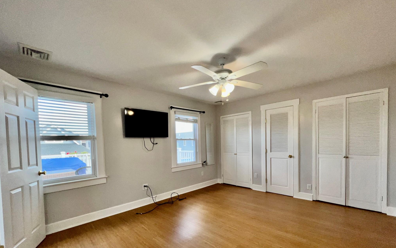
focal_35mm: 14
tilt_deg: -2.6
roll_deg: +2.3
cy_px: 149
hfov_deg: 105.3
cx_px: 197
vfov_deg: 77.7
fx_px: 151
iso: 25
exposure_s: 1/161
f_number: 1.8
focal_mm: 1.57
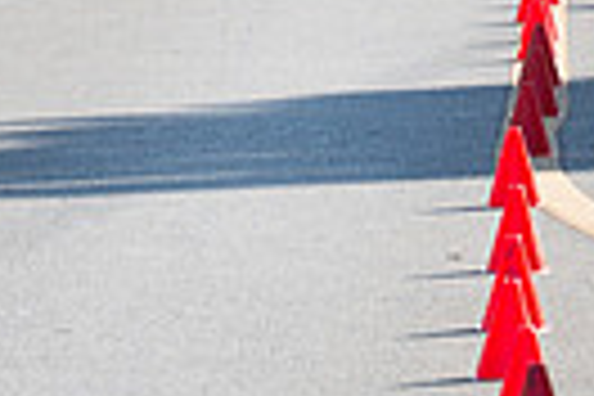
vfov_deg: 1.9
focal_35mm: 709
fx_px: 11698
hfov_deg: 2.9
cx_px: 587
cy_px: -381
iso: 200
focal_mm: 130
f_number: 8
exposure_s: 1/250
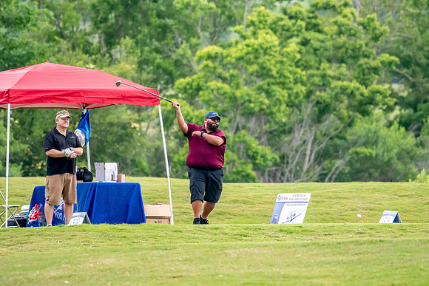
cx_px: 214
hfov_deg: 3.1
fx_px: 8045
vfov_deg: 2.0
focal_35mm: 675
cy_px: 143
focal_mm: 450
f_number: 5.6
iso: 2800
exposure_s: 1/2000
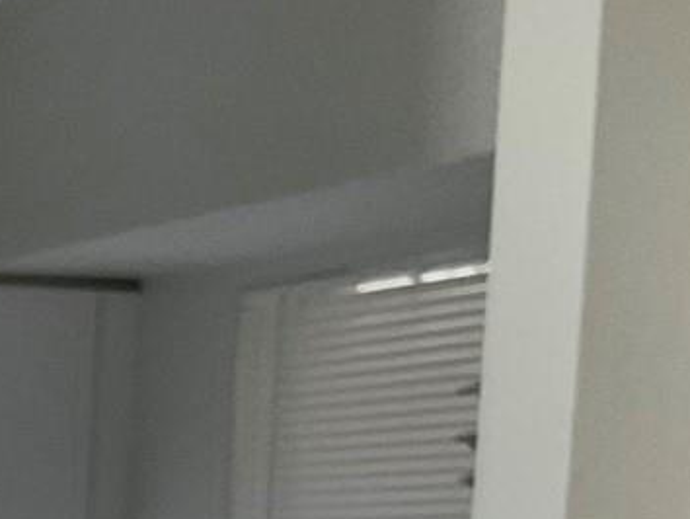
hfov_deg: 14.2
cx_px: -310
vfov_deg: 10.5
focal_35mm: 131
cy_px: 997
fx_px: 2613
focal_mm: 3
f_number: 1.8
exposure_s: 1/60
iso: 32
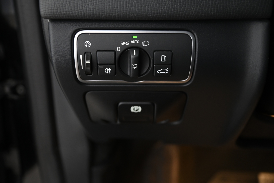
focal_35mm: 52
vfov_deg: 25.9
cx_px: 137
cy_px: 92
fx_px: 395
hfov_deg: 38.2
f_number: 4
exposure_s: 1/13
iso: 2000
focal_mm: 52
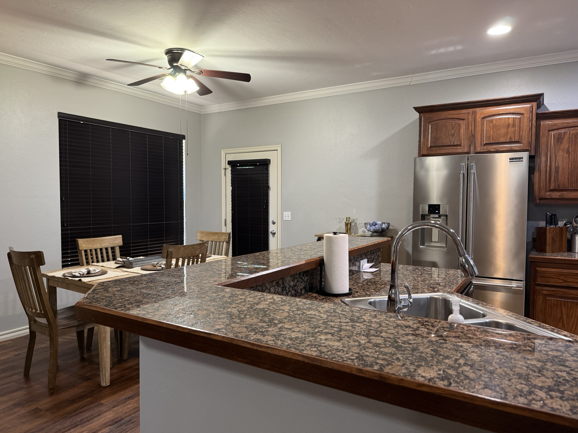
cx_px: 289
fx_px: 401
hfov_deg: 71.6
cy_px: 216
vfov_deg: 56.8
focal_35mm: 24
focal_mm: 6.76
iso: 250
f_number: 1.78
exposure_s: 1/60
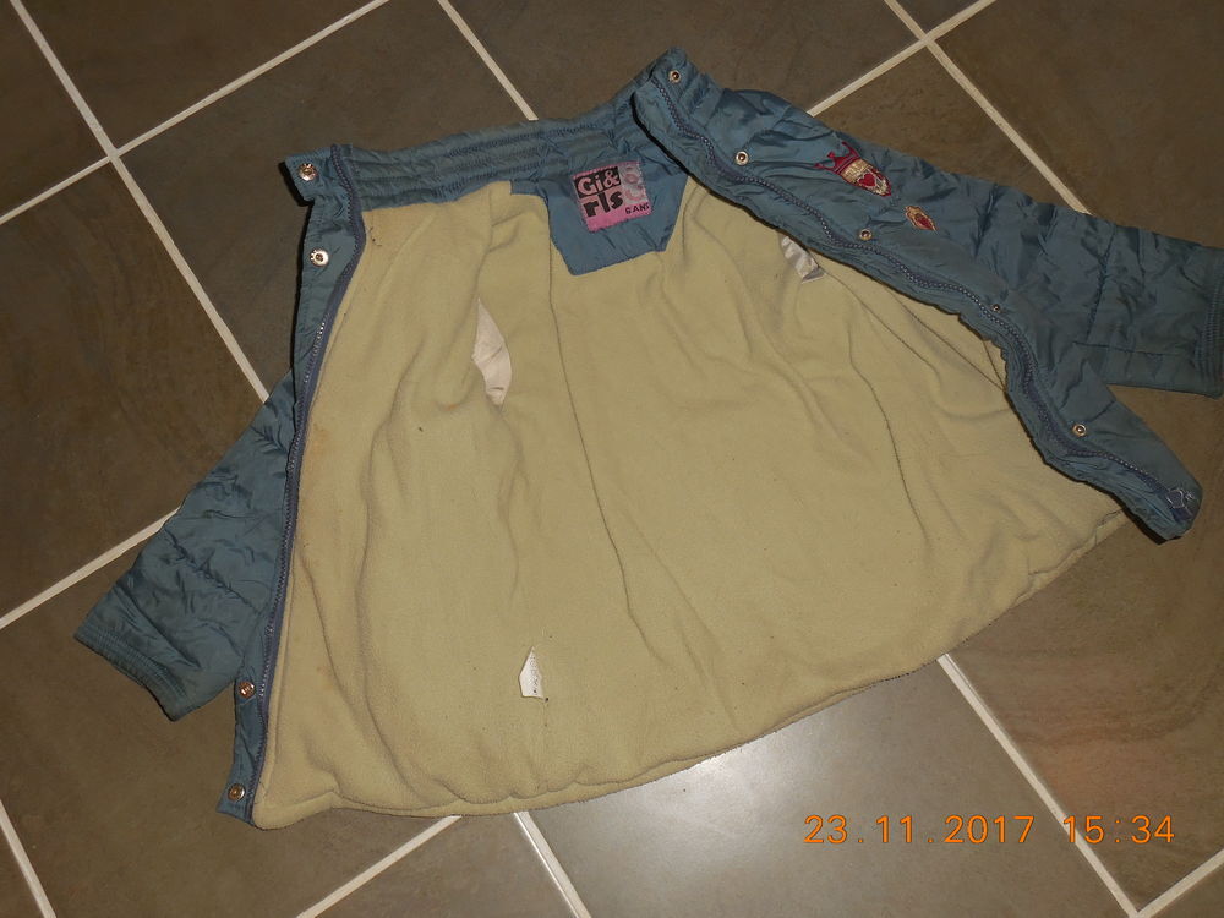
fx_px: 1025
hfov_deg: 61.7
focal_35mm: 29
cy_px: 459
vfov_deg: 48.2
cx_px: 612
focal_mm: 5.2
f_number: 4
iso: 125
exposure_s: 1/25
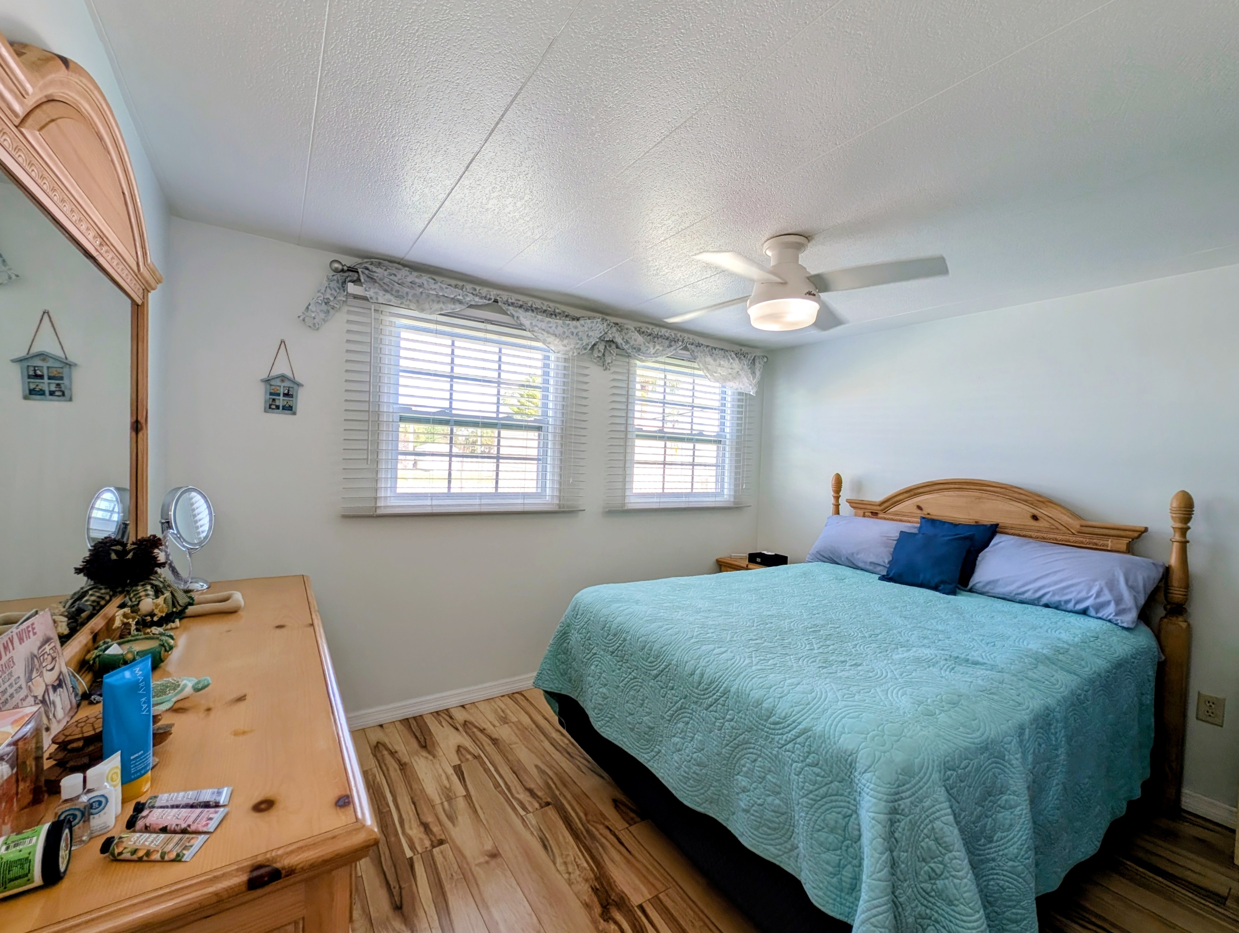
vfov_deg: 94.6
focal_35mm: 12
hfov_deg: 110.5
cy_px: 466
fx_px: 430
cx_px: 620
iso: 42
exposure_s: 1/147
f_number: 1.95
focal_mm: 2.23
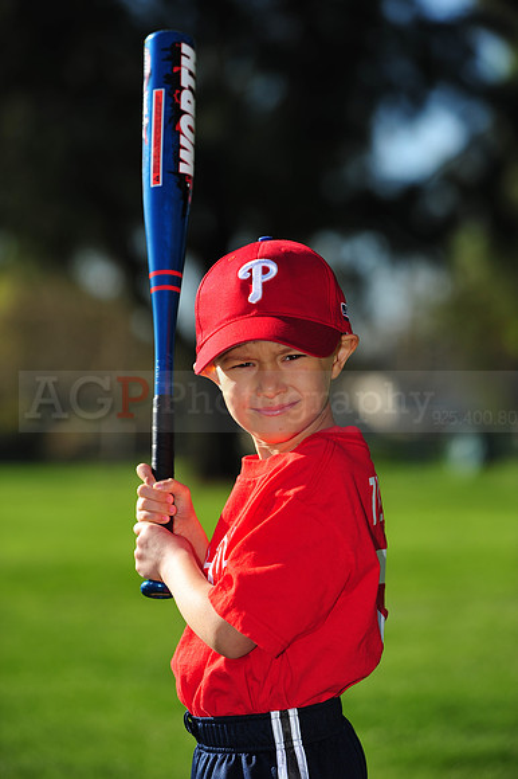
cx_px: 259
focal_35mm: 135
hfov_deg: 10.1
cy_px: 390
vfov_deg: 15.2
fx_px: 2917
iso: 200
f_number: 4.5
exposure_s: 1/1600
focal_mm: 135
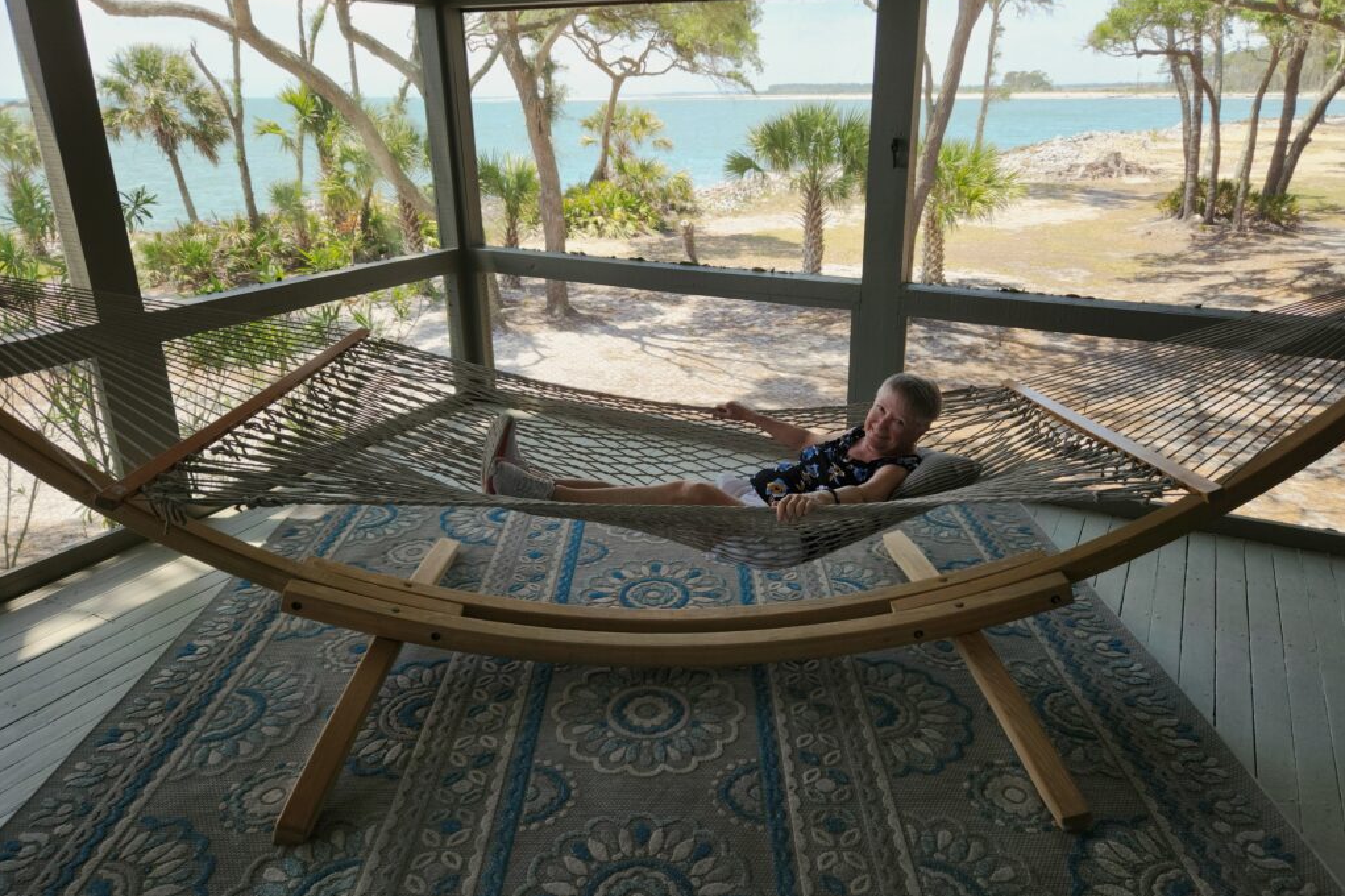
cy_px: 431
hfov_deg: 73.8
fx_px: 896
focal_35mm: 24
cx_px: 672
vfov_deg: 53.1
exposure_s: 1/270
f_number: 1.8
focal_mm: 5.4
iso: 20
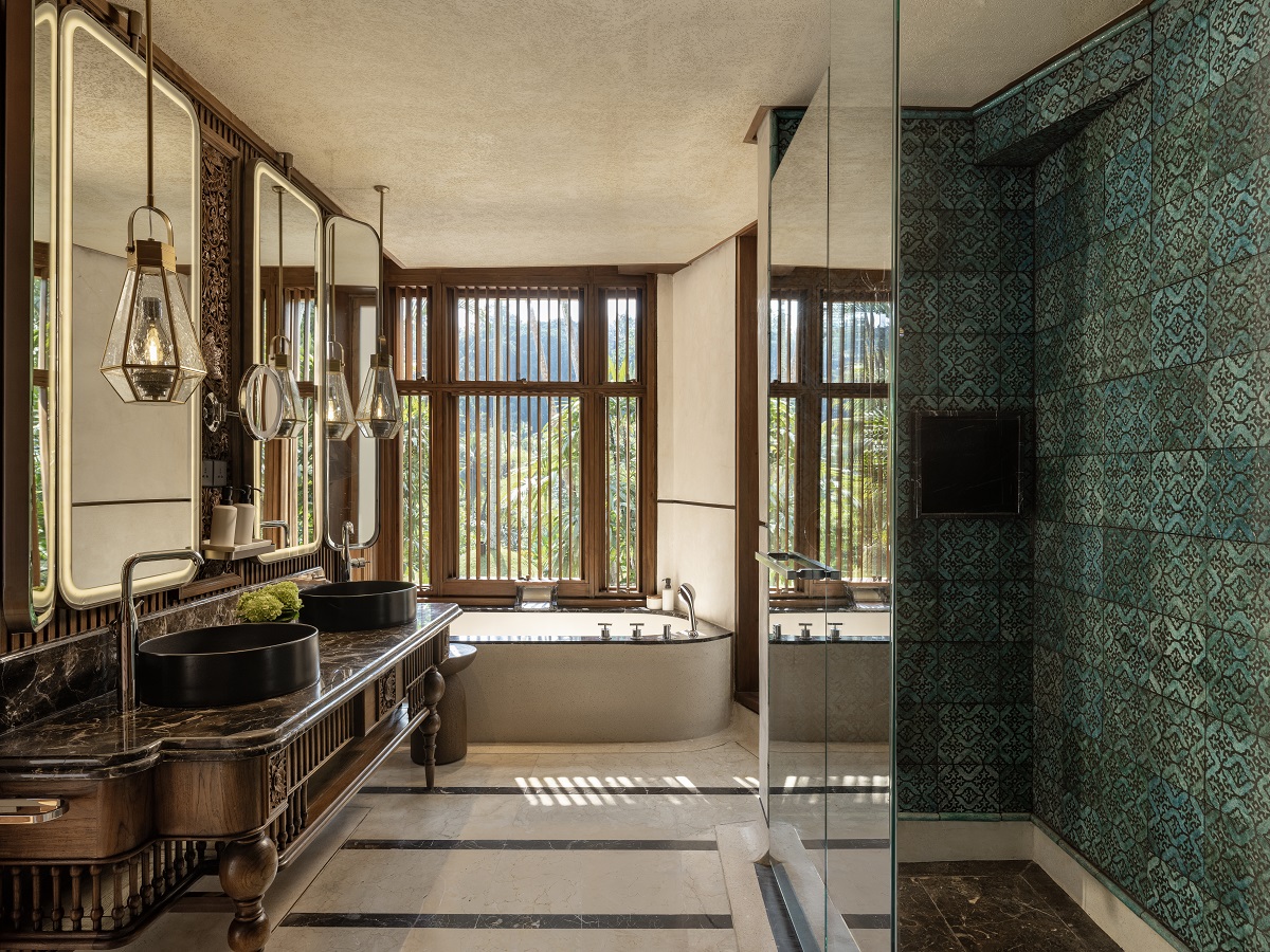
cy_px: 476
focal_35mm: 22
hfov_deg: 76.4
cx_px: 635
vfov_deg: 61.1
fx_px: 807
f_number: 11
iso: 250
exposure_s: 1/6
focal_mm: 27.4
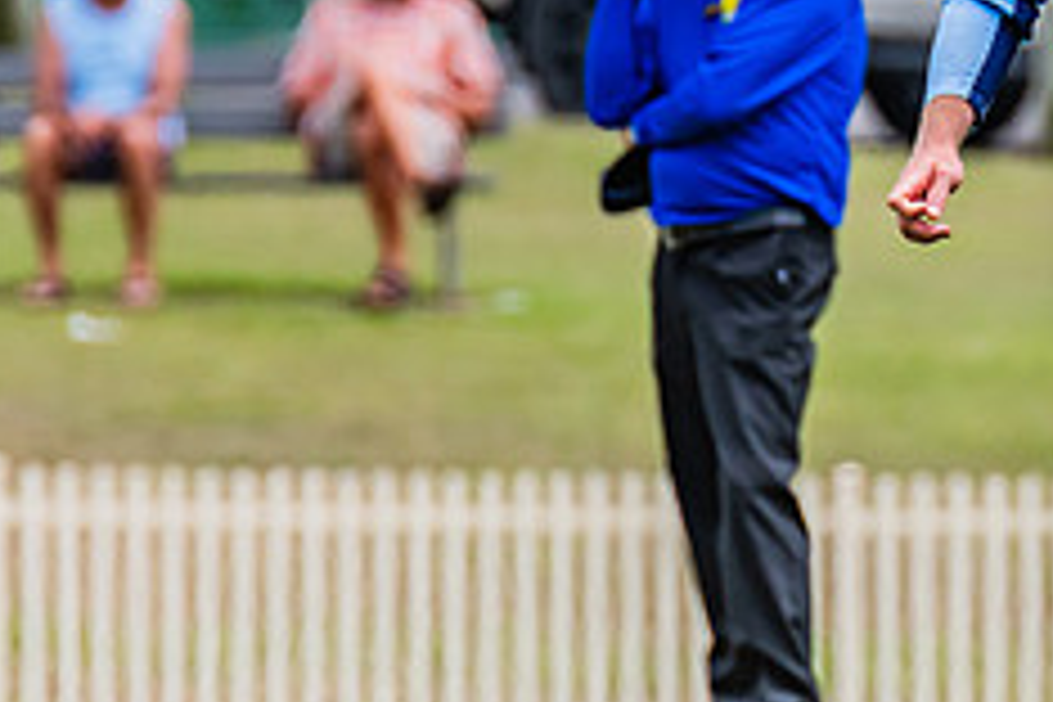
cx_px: 1297
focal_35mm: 1575
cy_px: 118
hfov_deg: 1.3
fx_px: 46065
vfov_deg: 0.9
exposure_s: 1/2000
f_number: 9
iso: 800
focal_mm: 600
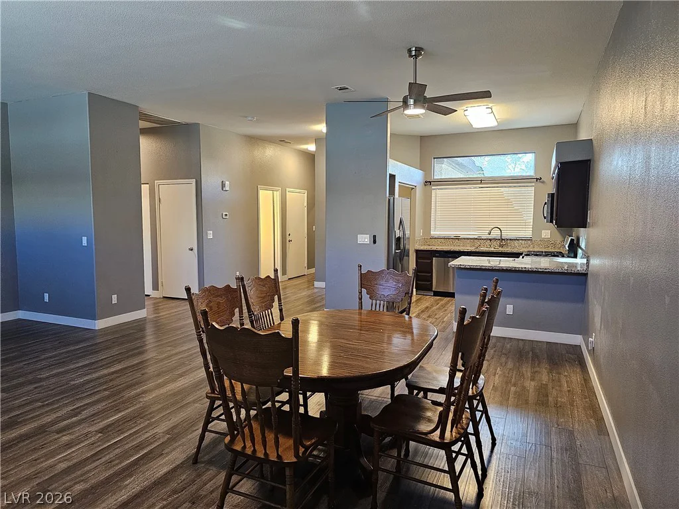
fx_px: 451
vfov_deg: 58.9
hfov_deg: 73.9
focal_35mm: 23
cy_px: 254
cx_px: 340
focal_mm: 6.3
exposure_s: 1/120
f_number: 1.7
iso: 400
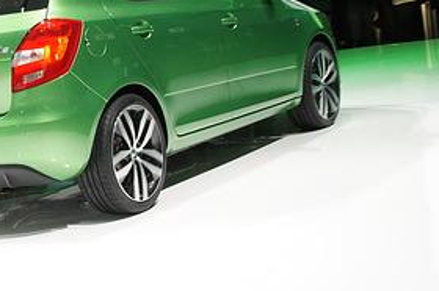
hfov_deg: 22.2
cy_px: 81
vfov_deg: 15.3
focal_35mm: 89
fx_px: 1084
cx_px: 16
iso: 400
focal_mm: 26
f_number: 5.6
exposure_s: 1/60
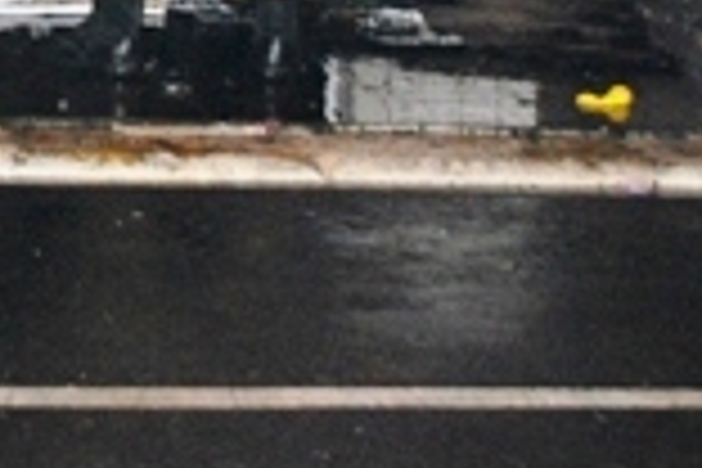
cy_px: -459
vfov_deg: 6.7
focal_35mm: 198
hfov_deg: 10.1
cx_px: -261
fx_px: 3861
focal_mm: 32
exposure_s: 1/60
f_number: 4.8
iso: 400
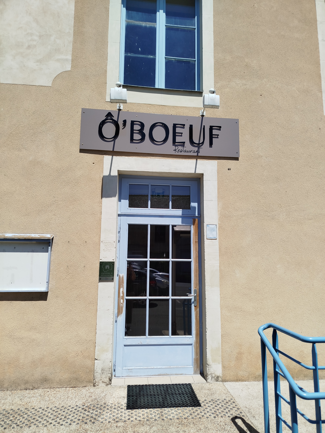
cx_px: 162
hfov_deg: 56.8
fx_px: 300
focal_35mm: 24
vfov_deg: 71.6
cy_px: 216
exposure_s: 1/1472
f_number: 1.7
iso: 50
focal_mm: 5.31
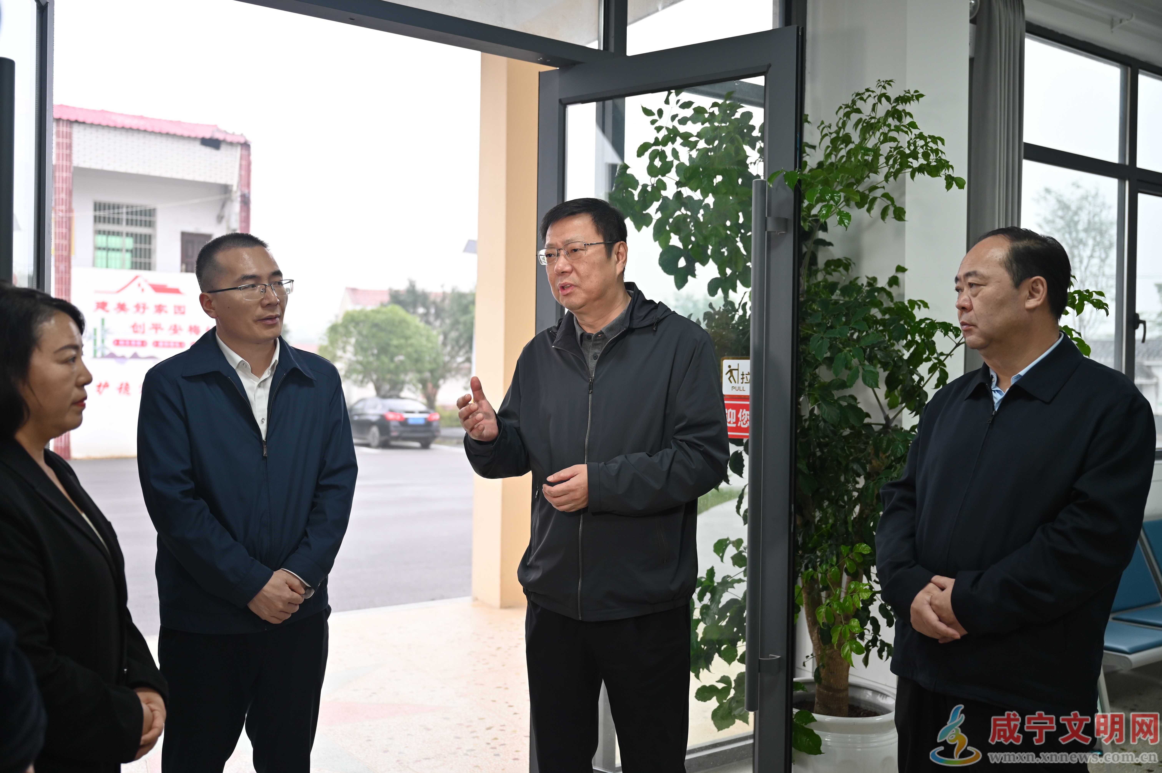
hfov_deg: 59.5
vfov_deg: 41.7
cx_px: 581
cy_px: 386
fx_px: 1016
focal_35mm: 32
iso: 450
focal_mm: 31.5
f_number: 2.8
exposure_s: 1/125
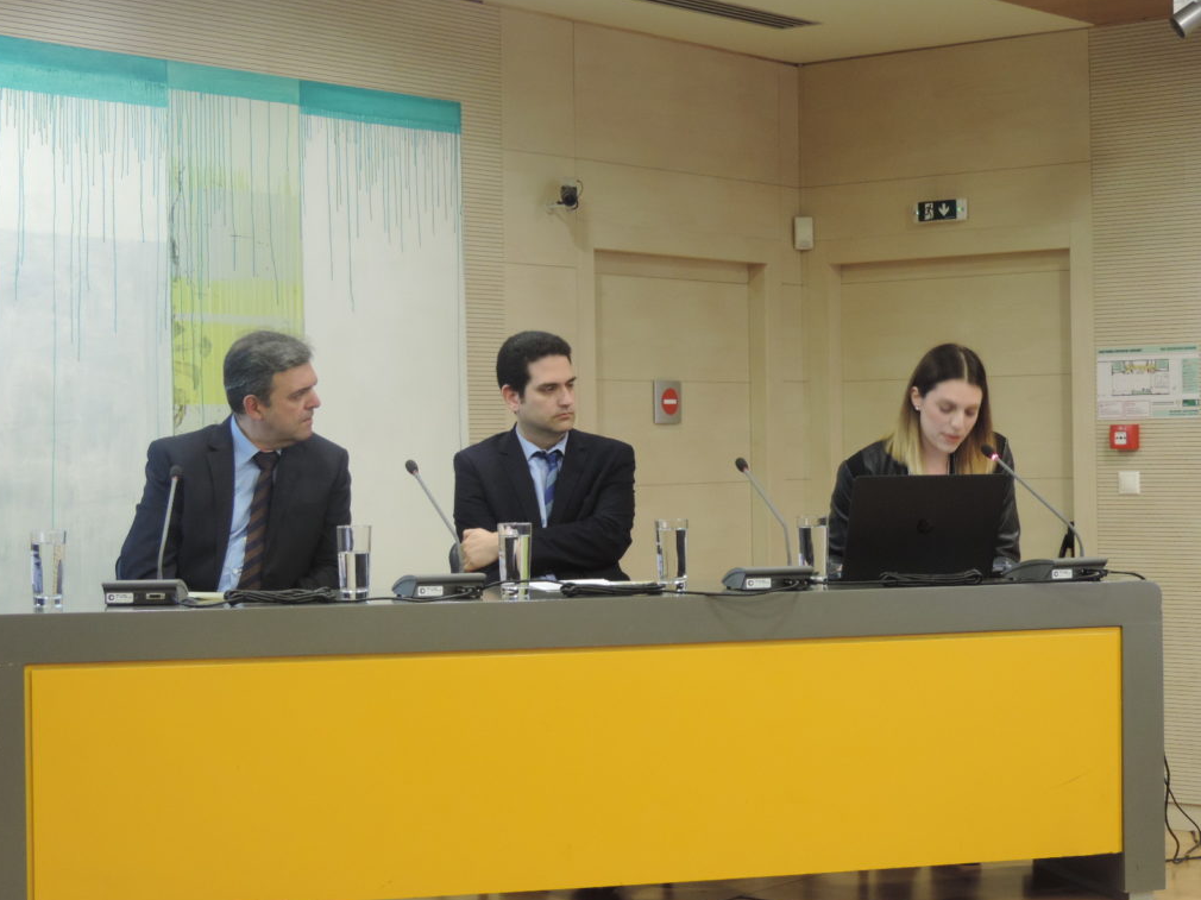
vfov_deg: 20.7
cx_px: 593
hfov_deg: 27.4
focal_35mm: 71
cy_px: 452
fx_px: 2463
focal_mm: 12.4
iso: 400
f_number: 3.9
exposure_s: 1/15
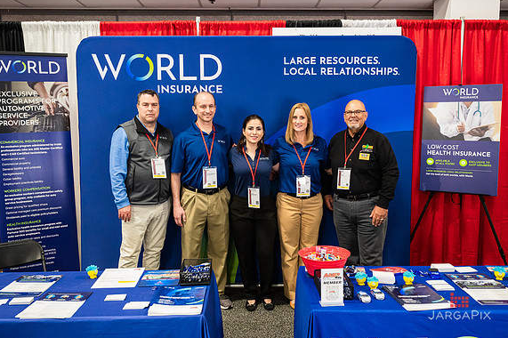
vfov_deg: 39.9
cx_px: 255
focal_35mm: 33
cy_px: 160
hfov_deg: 57.3
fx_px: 465
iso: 5000
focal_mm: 31
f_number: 4
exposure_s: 1/200
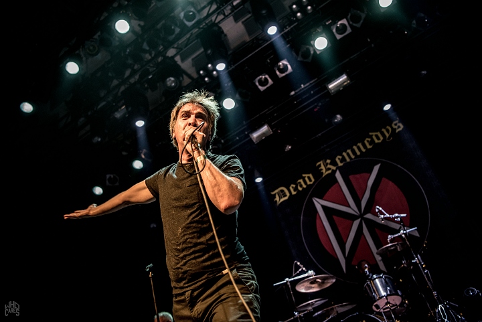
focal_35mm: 31
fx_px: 415
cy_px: 161
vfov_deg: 42.4
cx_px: 241
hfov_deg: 60.3
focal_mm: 31
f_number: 2.8
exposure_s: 1/80
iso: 1000
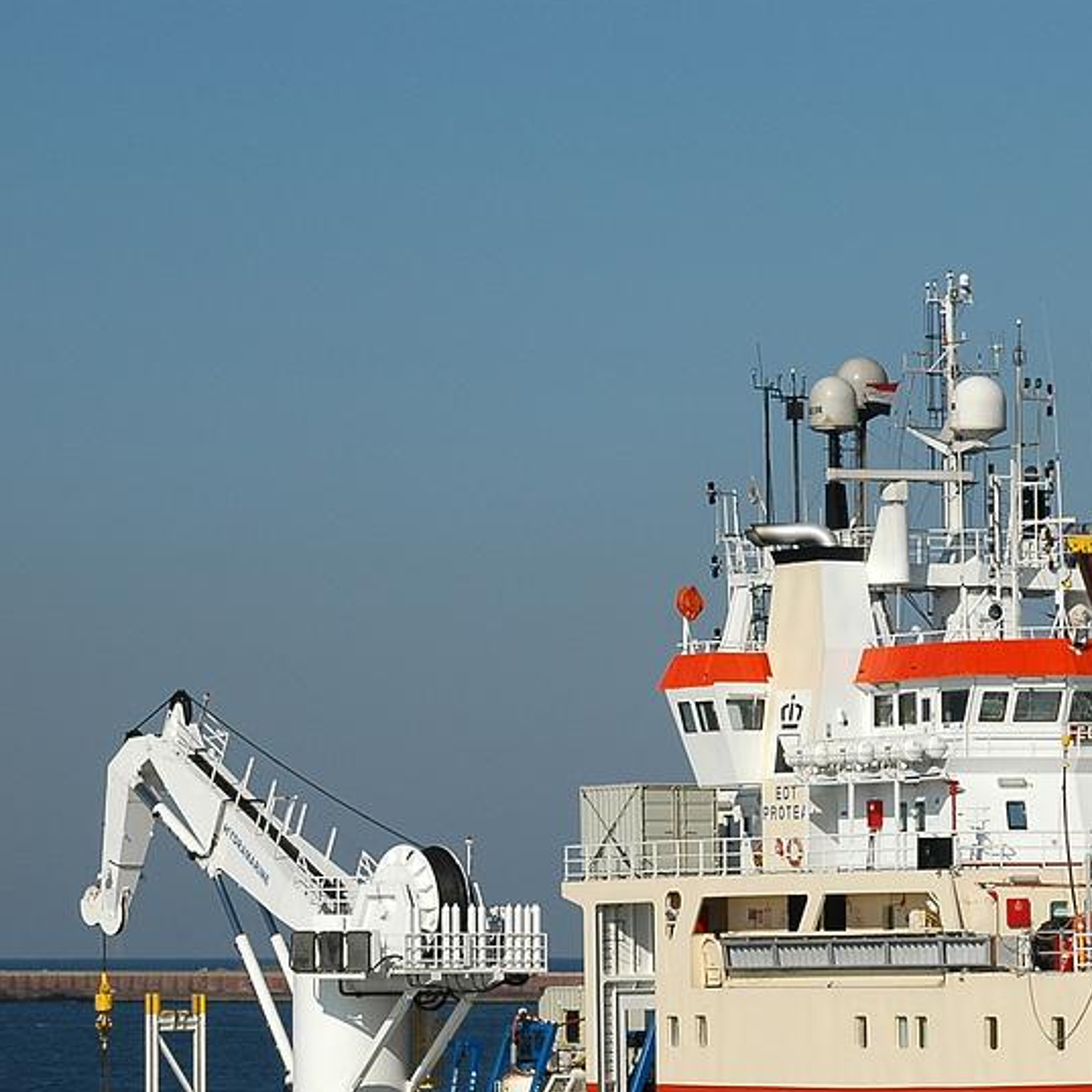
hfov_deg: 10.4
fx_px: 5961
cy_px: 853
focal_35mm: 167
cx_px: 1072
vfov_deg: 10.4
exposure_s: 1/500
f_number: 11
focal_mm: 55
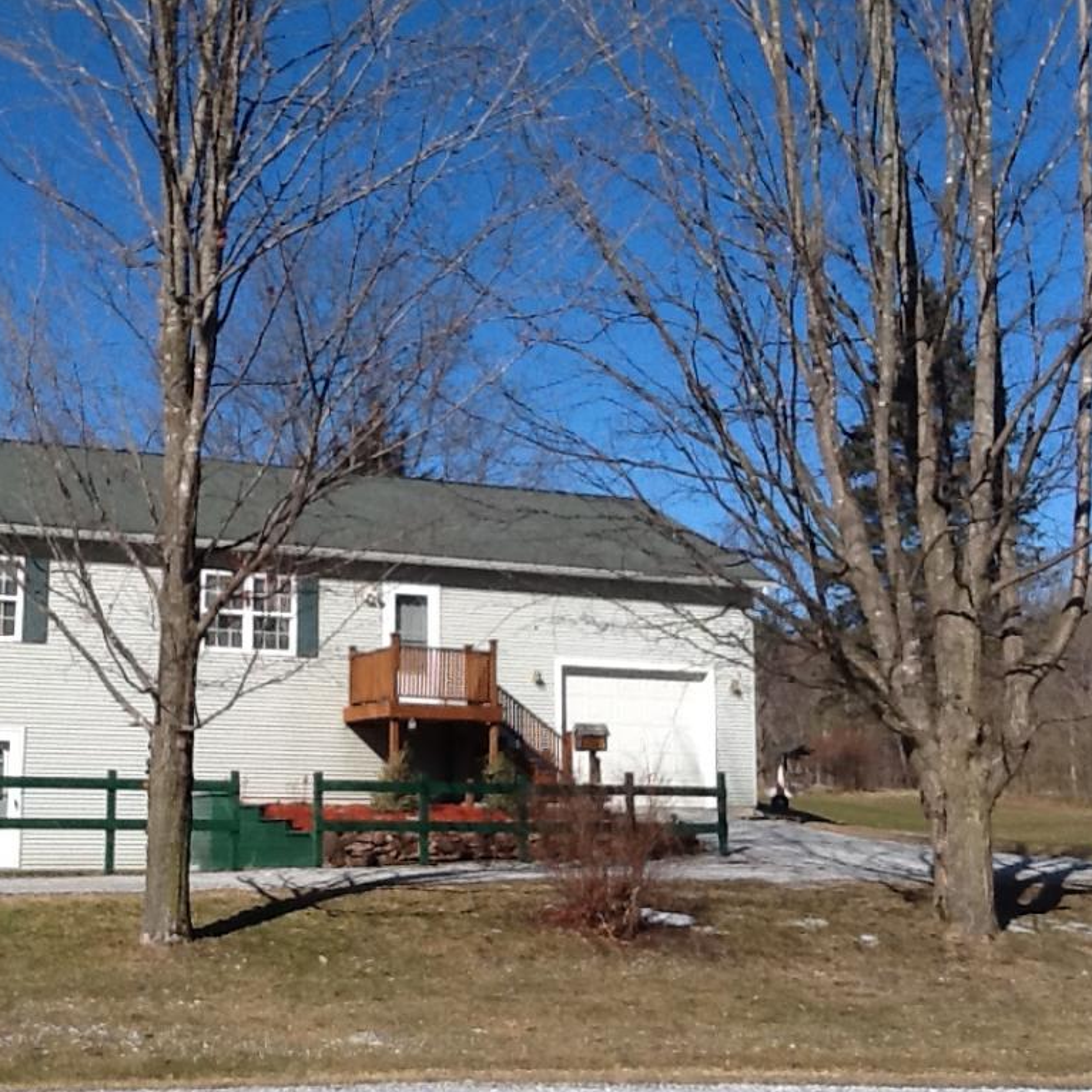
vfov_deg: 32.8
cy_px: 546
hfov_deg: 32.6
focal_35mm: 52
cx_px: 376
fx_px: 1856
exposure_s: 1/1912
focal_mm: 2.03
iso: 50
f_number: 2.4
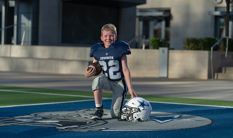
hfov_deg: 21.9
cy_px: 78
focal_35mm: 96
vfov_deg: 13.1
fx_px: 601
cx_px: 116
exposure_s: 1/1250
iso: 100
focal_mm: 92
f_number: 2.8
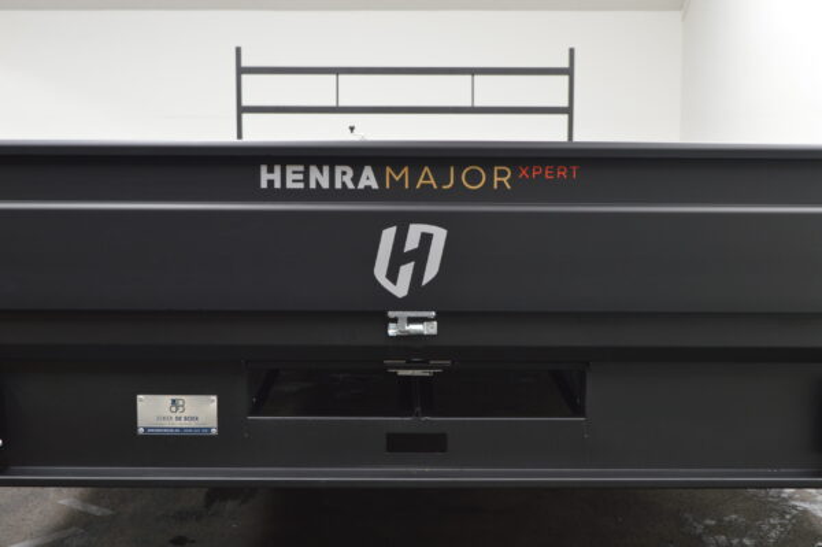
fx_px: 1198
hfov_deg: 37.9
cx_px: 411
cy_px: 274
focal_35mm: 52
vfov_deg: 25.7
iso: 100
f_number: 7.1
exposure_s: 1/1.6
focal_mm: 35
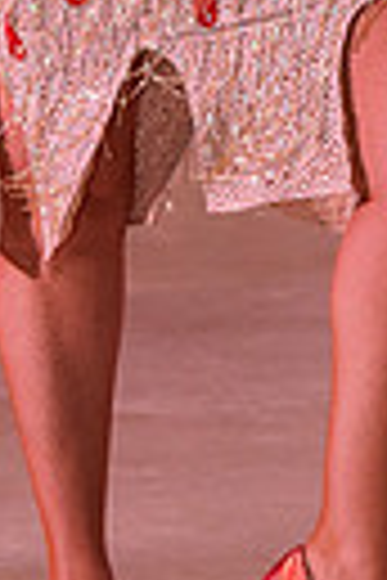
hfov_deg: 3.2
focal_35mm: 426
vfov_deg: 4.8
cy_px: -238
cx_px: 466
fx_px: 6869
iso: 2500
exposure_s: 1/320
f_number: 6.3
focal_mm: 95
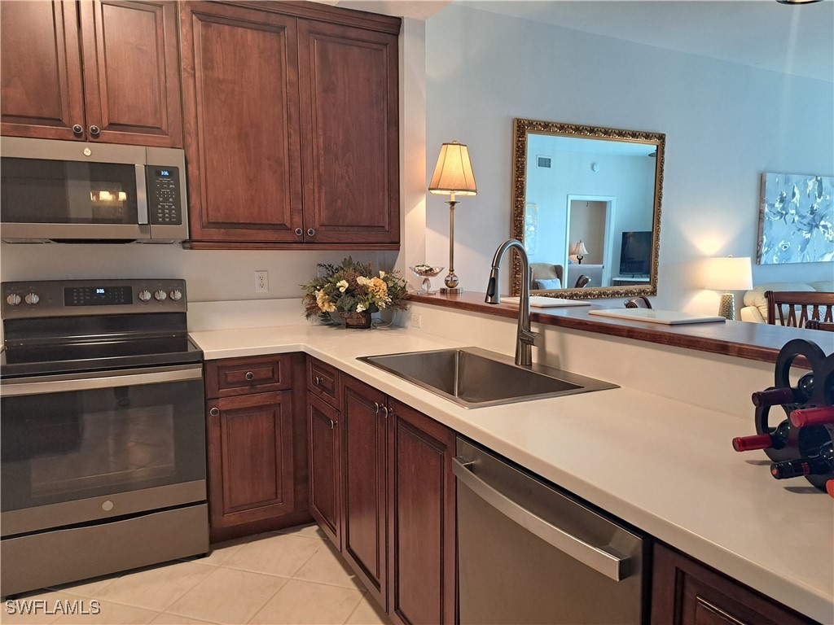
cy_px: 312
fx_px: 578
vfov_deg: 56.8
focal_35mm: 24
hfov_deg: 71.6
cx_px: 417
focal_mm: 5.23
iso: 200
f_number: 1.8
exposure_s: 1/60
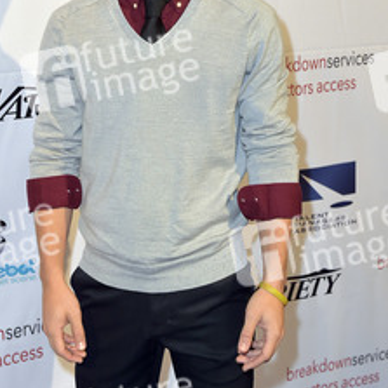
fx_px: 736
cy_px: 158
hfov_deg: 29.5
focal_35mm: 58
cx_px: 161
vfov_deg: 29.5
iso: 400
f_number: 4.5
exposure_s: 1/320
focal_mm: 38
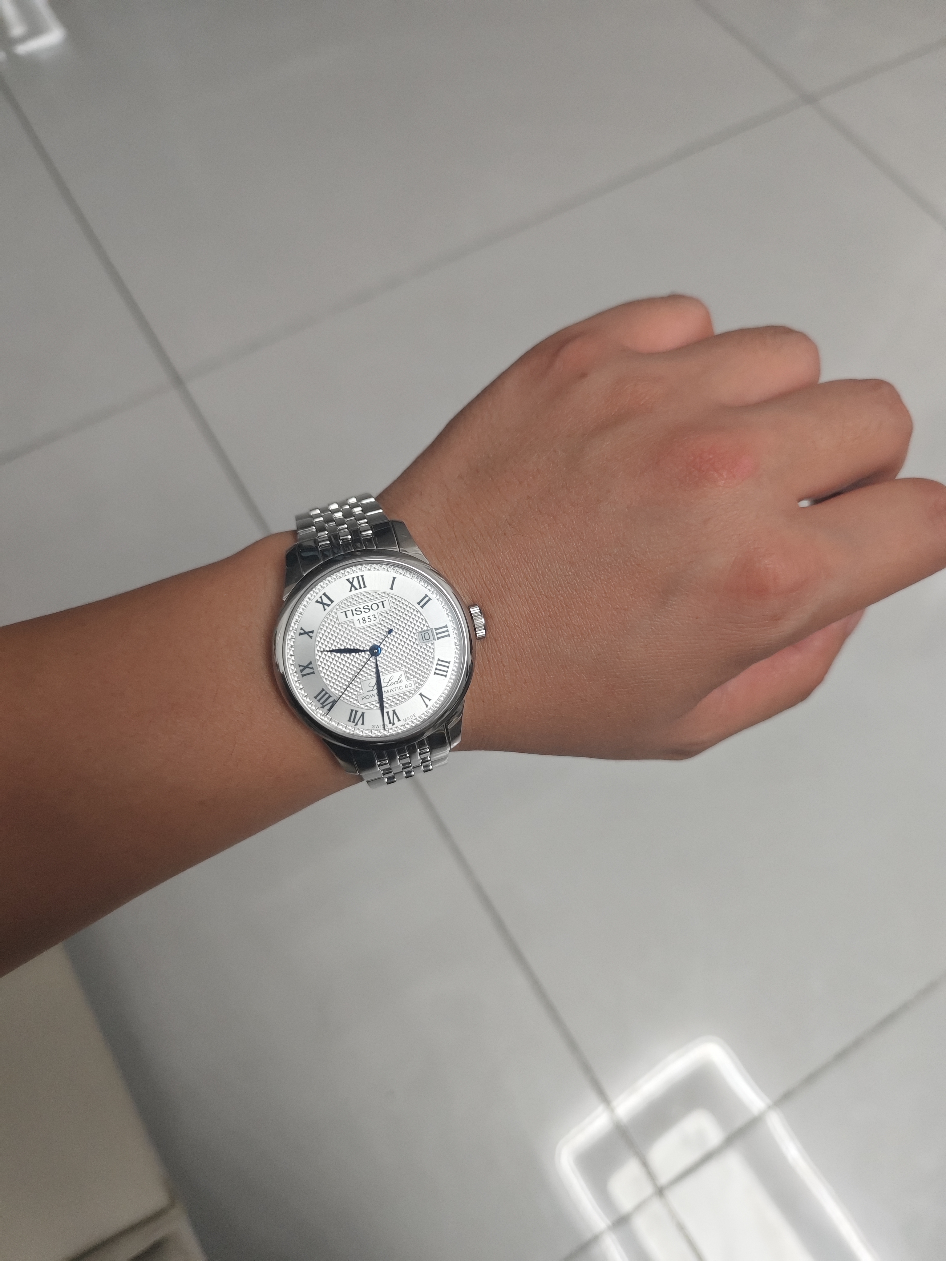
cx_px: 473
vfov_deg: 73.9
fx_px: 838
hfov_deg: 58.9
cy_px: 630
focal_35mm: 23
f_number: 1.75
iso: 651
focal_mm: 5.5
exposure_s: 1/100
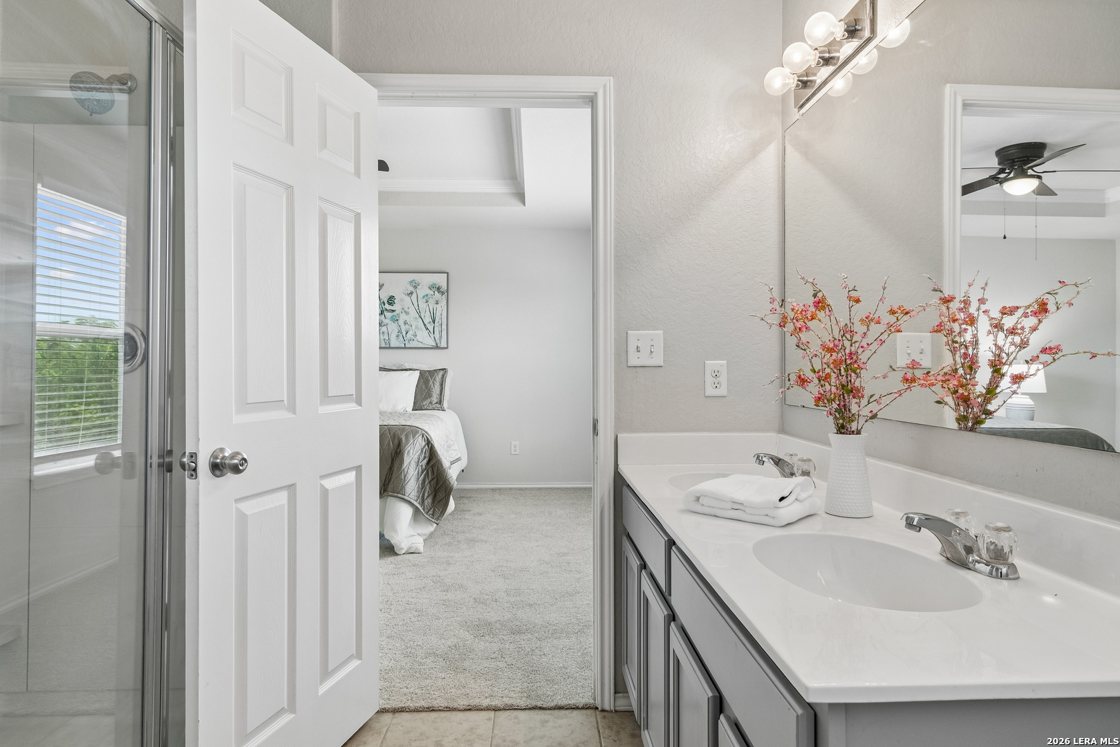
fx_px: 653
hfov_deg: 81.2
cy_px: 374
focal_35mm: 21
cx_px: 560
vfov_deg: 59.5
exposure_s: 1/60
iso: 320
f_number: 8
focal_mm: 14
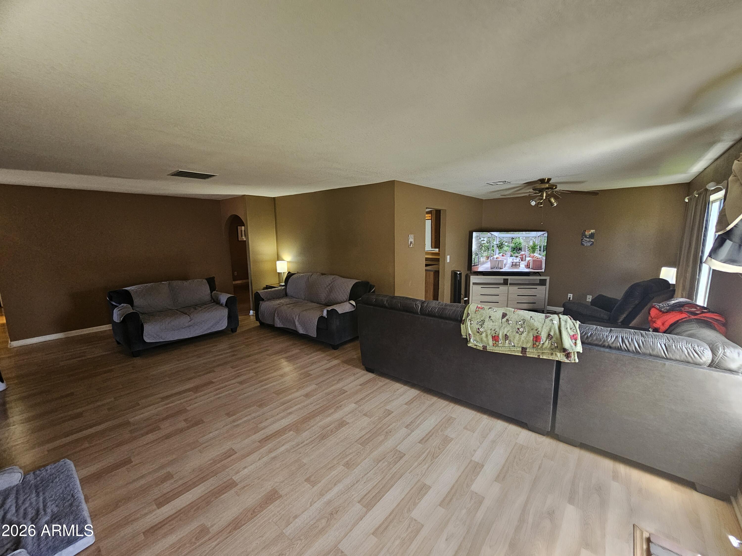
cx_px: 371
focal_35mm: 13
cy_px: 278
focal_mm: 2.2
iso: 320
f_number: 2.2
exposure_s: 1/60
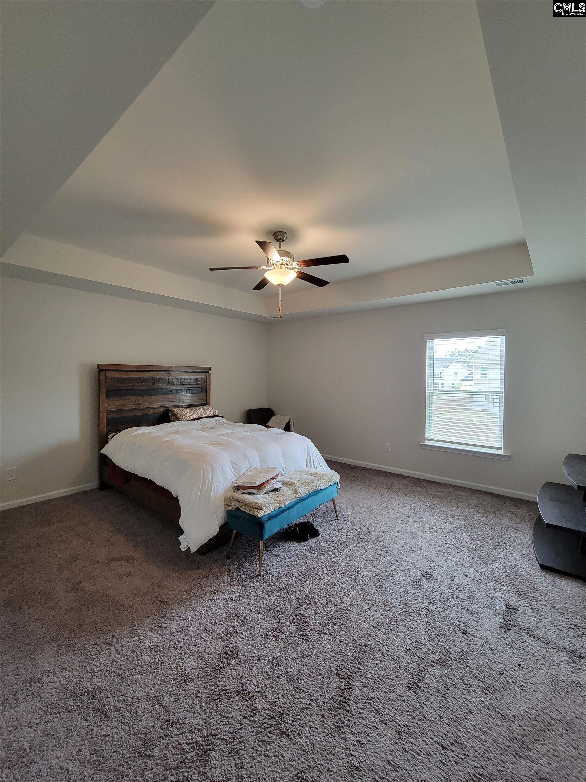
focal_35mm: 13
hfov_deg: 89.9
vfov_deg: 106.2
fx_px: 293
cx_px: 293
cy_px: 391
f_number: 2.2
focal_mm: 2.2
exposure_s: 1/60
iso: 250
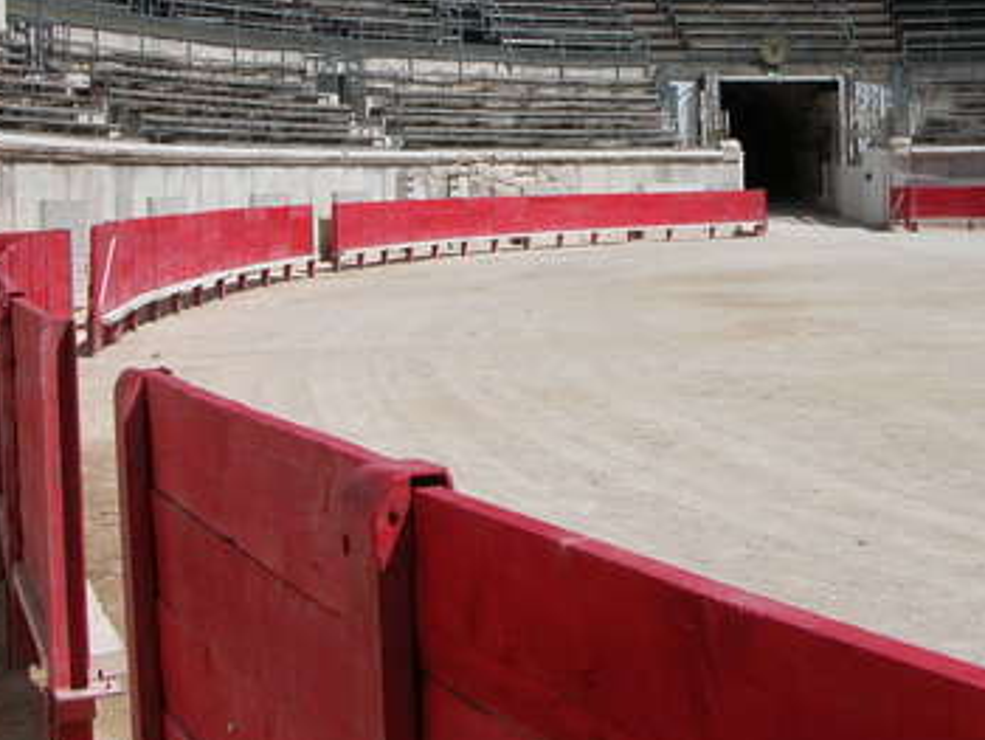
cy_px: 174
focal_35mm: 64
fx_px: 1822
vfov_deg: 22.7
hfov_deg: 29.8
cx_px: 723
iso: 100
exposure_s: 1/484
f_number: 7.1
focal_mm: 8.9
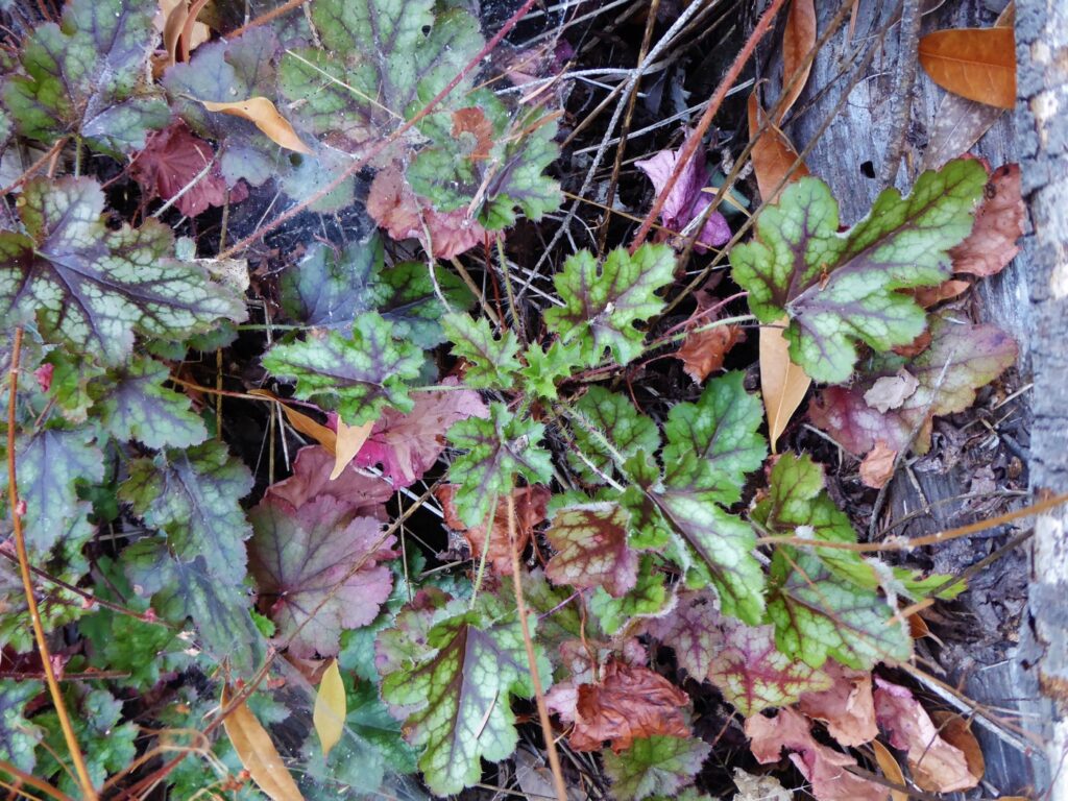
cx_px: 534
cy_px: 400
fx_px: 1018
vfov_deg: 42.9
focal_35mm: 33
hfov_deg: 55.4
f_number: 3.6
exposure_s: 1/60
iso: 320
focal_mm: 5.8
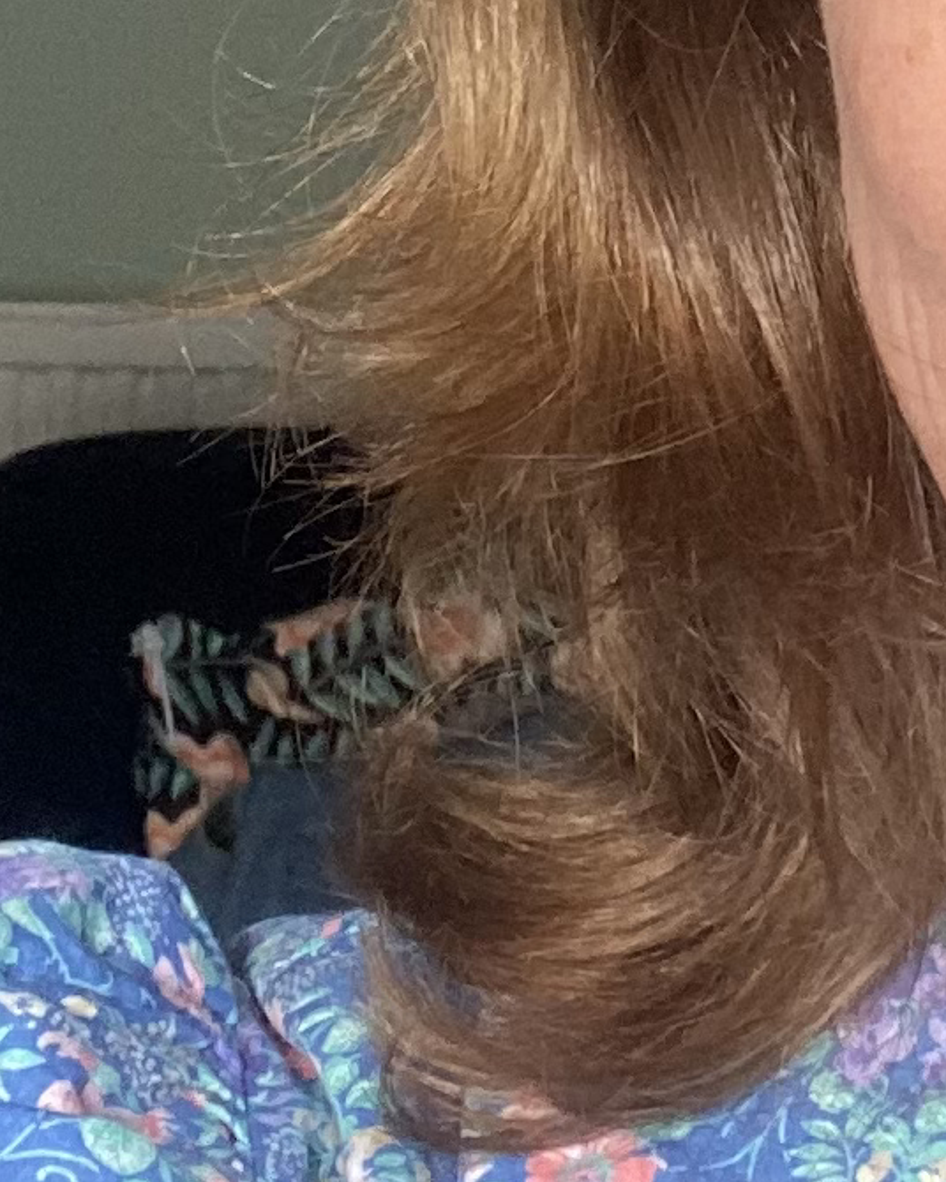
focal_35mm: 135
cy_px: -445
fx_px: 4725
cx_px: 865
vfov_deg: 13.6
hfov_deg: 11.4
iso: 100
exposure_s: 1/117
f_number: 2.2
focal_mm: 2.71
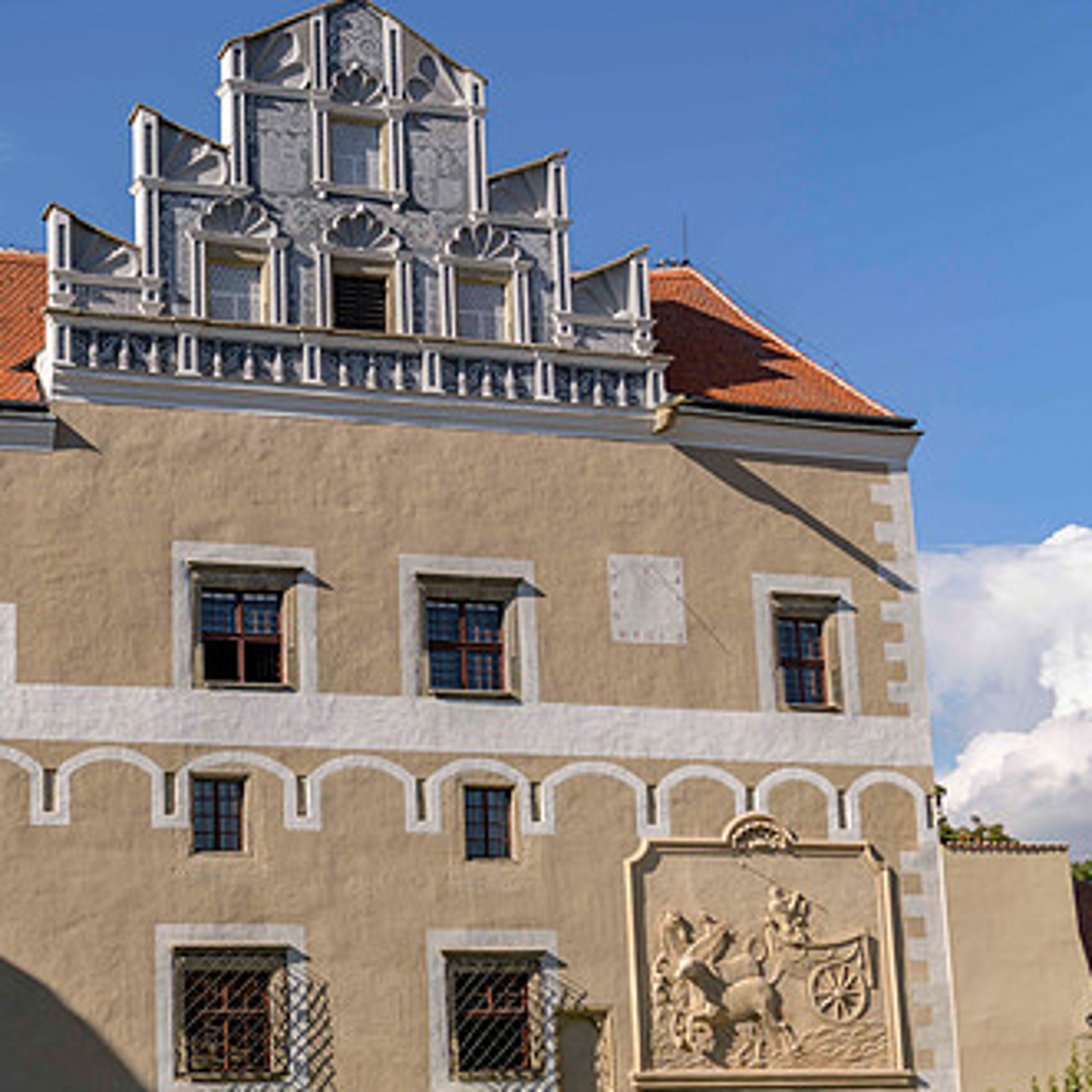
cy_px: 628
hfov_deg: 25.9
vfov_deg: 26.5
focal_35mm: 65
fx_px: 2320
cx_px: 175
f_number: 6.3
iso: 64
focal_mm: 42
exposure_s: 1/400
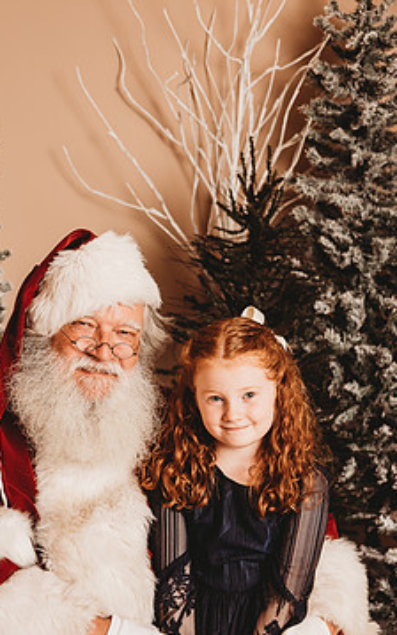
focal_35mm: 64
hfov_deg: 20.3
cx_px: 144
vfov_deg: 31.8
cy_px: 397
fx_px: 1107
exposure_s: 1/160
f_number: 4
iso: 100
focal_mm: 50
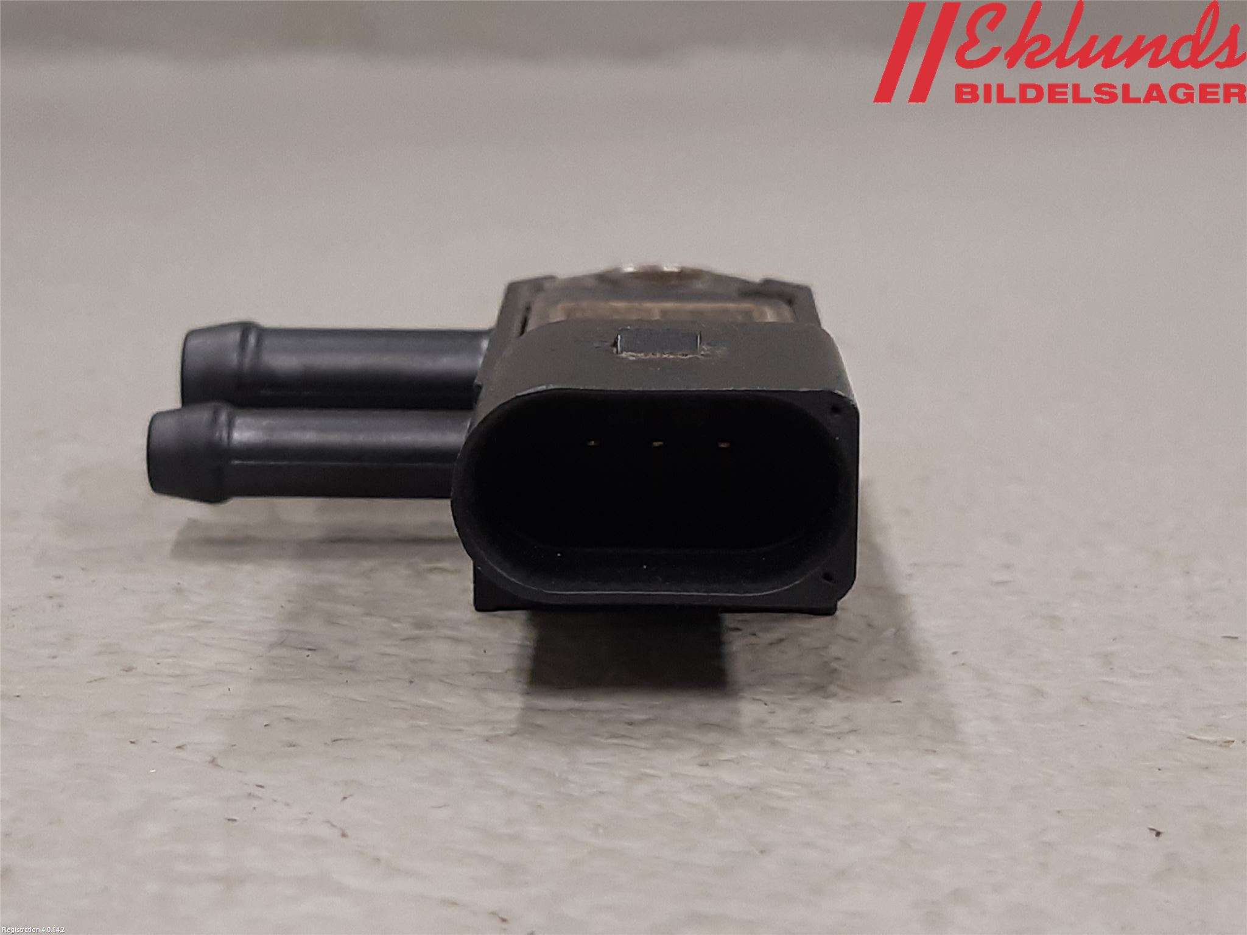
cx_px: 624
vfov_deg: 53.1
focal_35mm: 26
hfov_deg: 67.3
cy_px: 468
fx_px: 937
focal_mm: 3.93
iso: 125
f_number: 1.7
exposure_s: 1/50
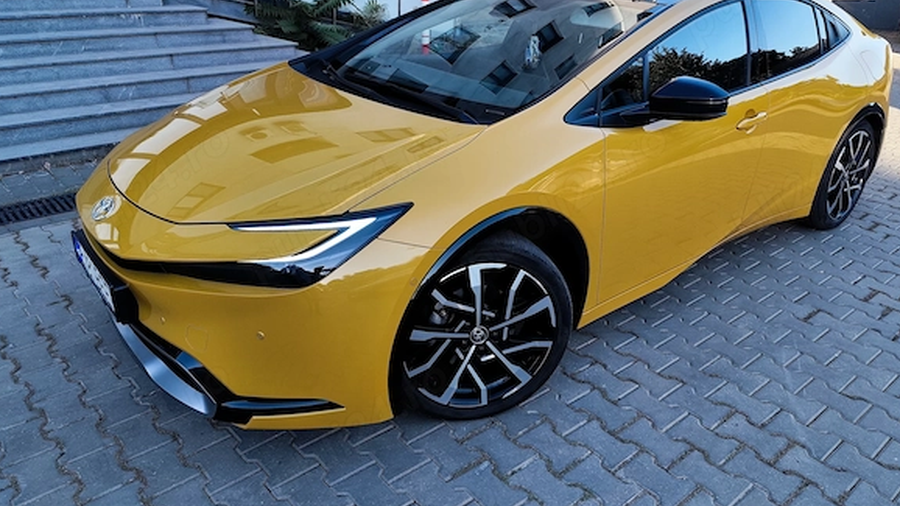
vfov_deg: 44.3
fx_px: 620
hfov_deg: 71.9
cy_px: 220
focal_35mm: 26
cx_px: 456
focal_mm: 6.19
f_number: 1.65
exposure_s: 1/387
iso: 50
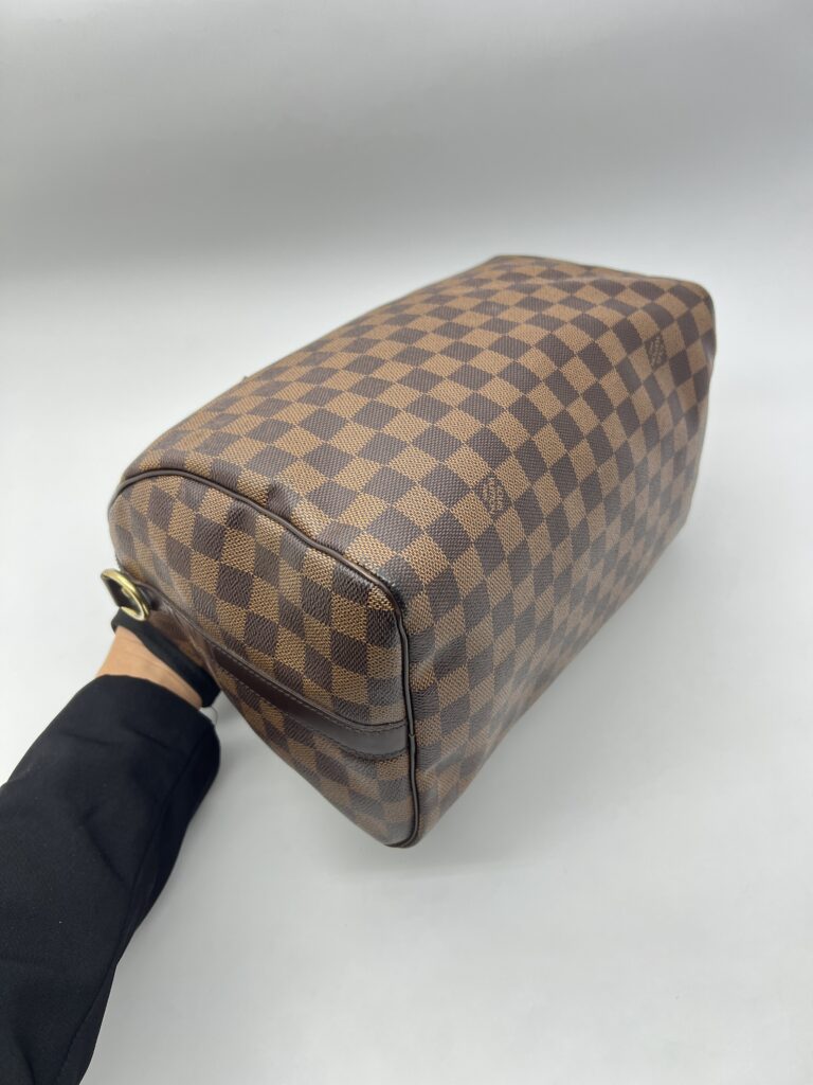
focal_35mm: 26
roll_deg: +10.1
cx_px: 406
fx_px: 814
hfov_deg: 53.1
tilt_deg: -44.2
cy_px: 542
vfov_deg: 67.3
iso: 64
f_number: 1.5
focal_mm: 5.7
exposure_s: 1/100
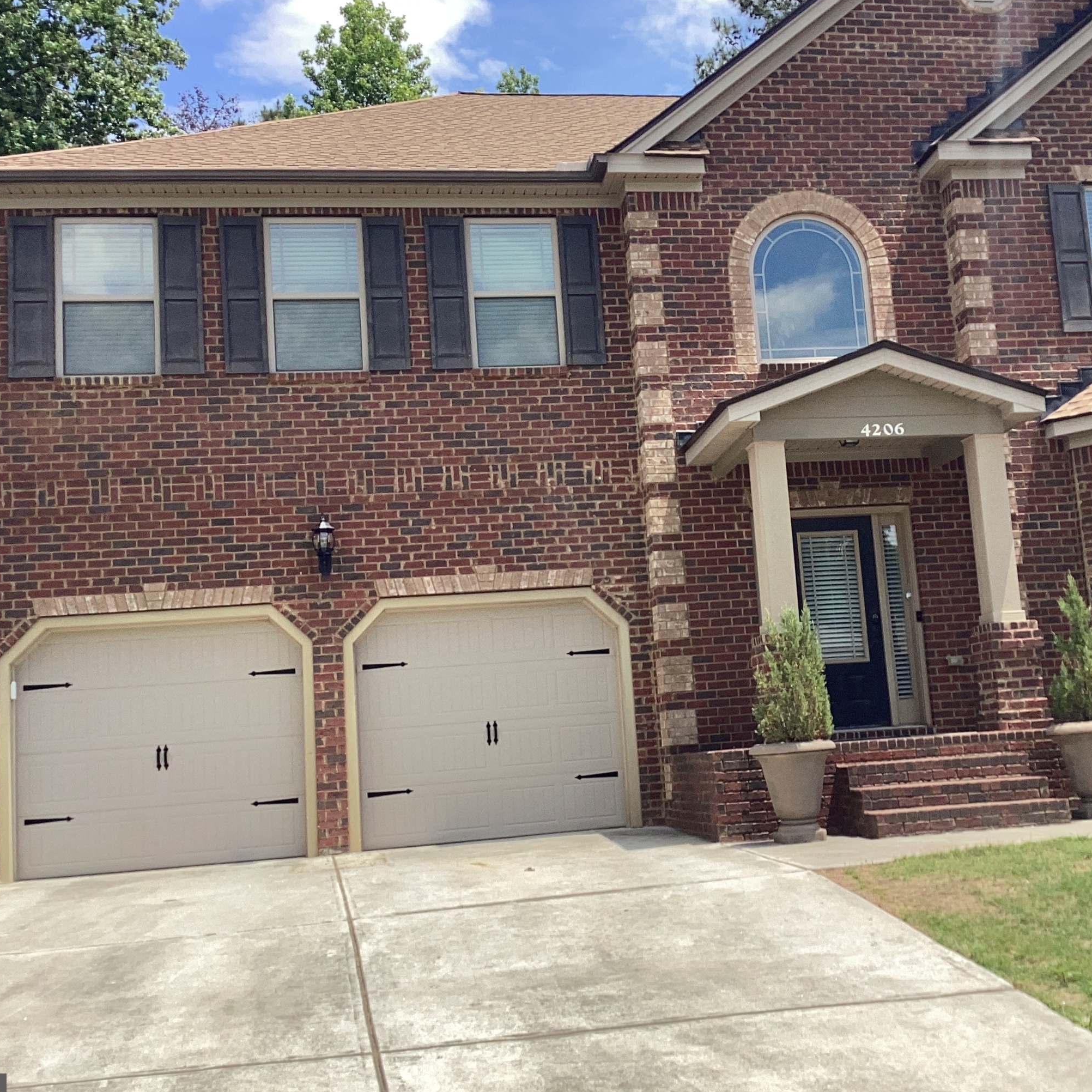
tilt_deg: +8.3
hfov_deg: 39.9
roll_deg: +4.0
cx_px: 656
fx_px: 1499
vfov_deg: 40.0
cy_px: 508
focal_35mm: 42
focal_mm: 3.3
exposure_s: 1/858
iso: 25
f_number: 2.4
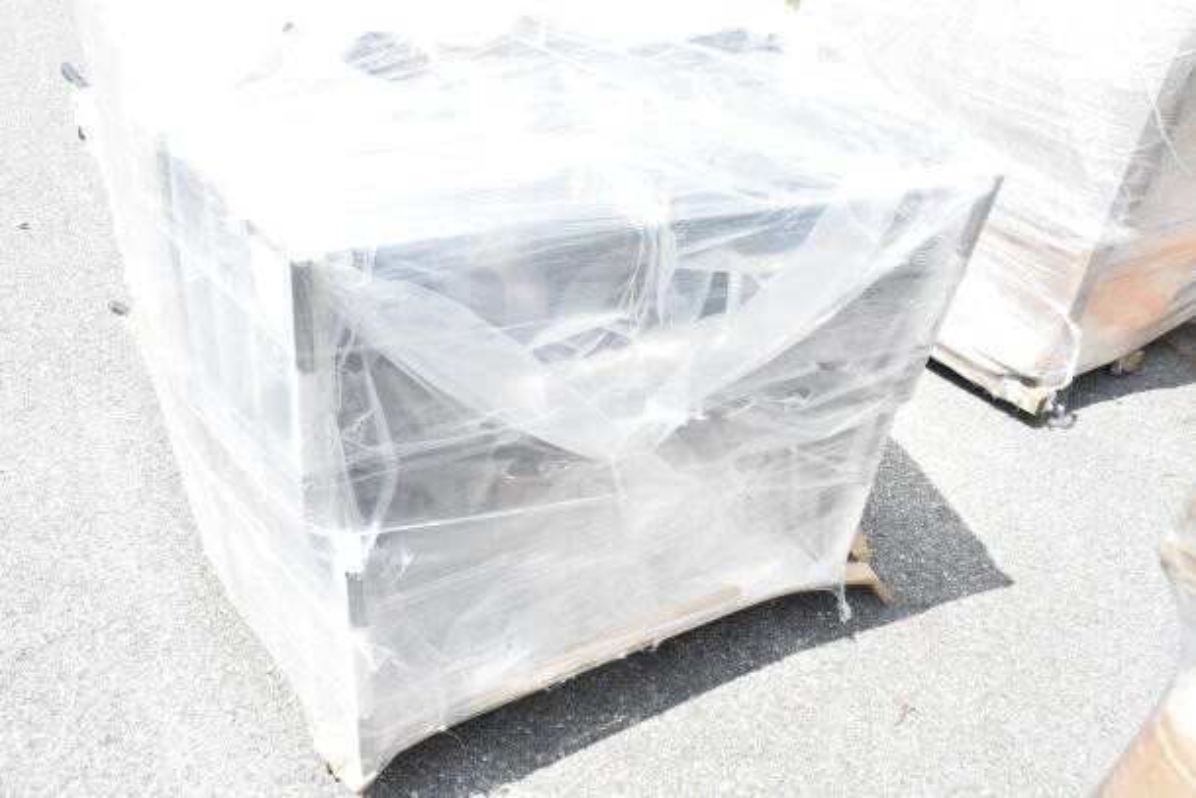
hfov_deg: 61.9
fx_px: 997
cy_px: 399
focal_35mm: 30
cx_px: 598
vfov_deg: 43.6
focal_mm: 20
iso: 1600
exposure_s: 1/640
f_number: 13
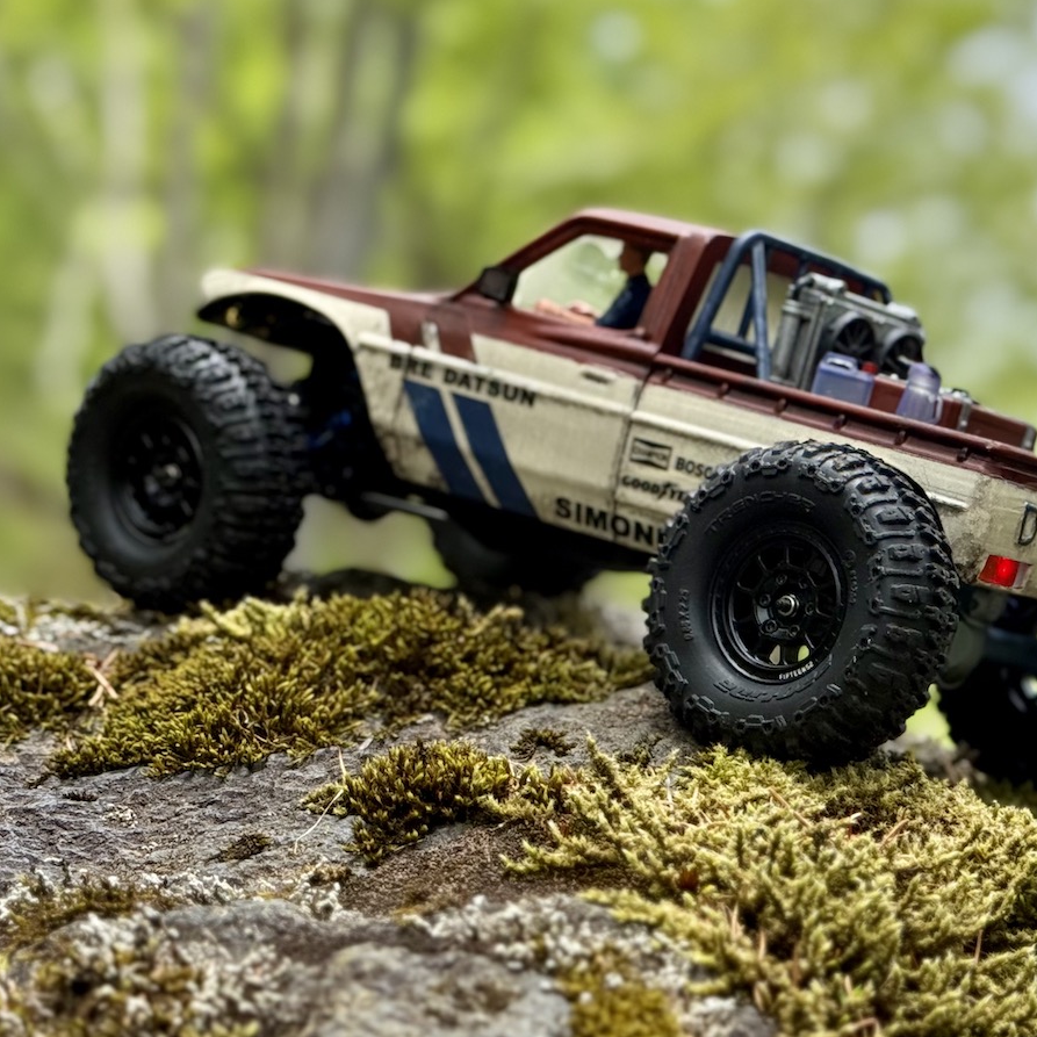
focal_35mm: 57
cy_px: 519
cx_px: 683
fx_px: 1932
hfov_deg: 29.9
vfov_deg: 30.0
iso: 64
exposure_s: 1/1222
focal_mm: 6.76
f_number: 1.78
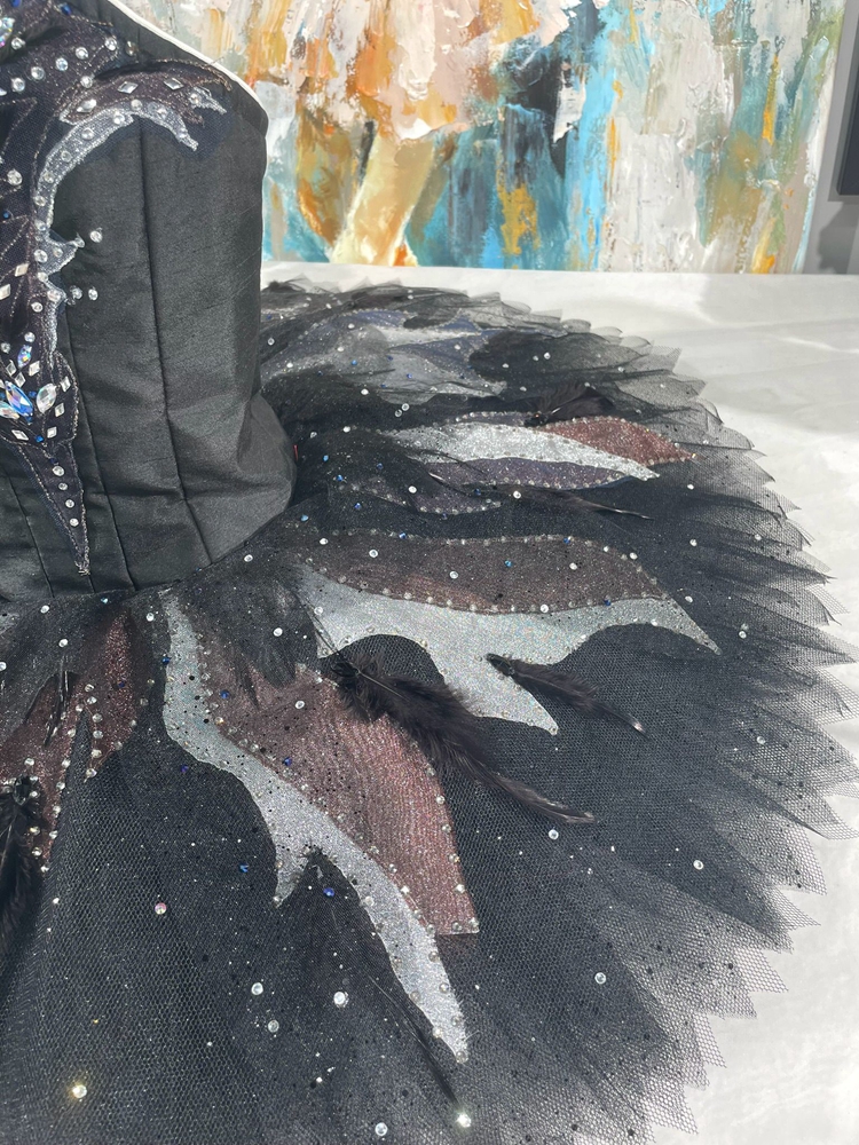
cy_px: 572
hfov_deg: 53.1
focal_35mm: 26
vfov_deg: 67.3
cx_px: 430
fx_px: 860
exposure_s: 1/121
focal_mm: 4.2
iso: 40
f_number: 1.6
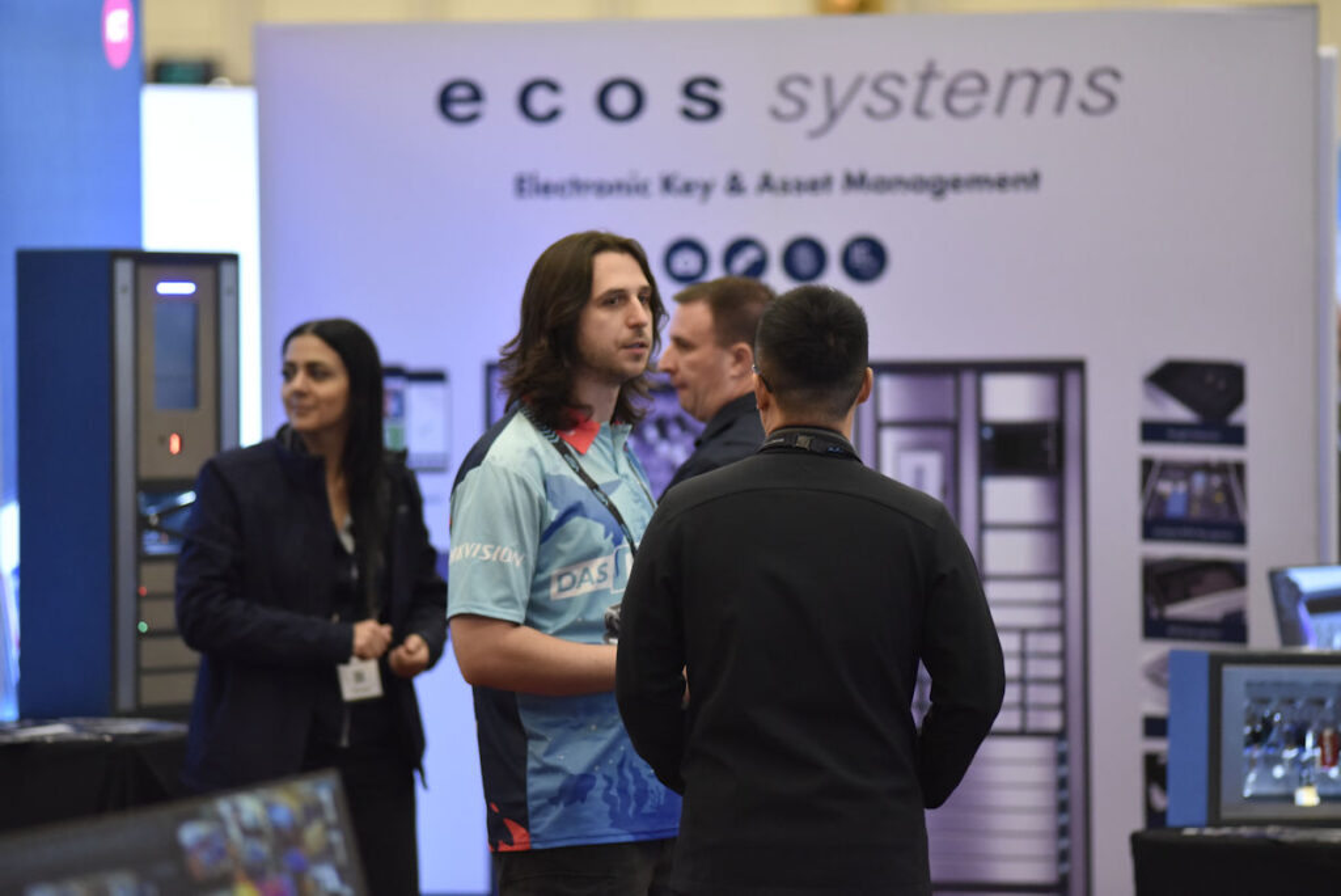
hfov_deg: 11.4
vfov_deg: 7.6
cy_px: 448
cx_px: 670
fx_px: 6709
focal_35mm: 180
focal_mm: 180
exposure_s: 1/500
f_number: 2.8
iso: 6400
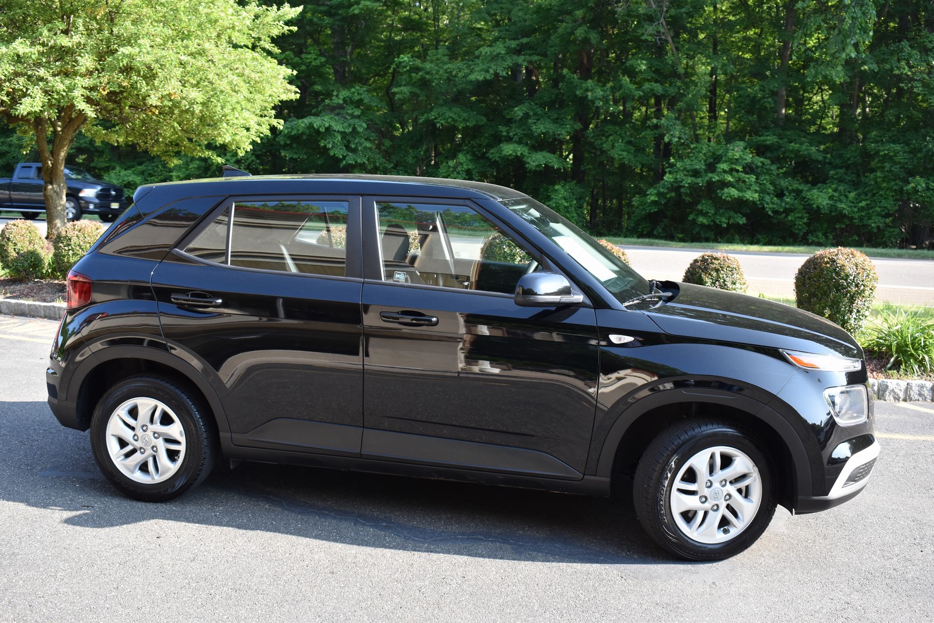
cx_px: 467
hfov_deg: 53.1
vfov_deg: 36.9
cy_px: 312
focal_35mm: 36
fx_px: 934
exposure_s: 1/250
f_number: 5.6
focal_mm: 24
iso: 400
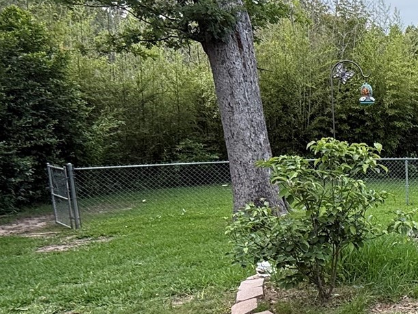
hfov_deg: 31.6
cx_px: 537
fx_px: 568
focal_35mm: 47
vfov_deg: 30.8
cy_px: 189
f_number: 2.2
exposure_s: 1/298
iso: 64
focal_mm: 2.22
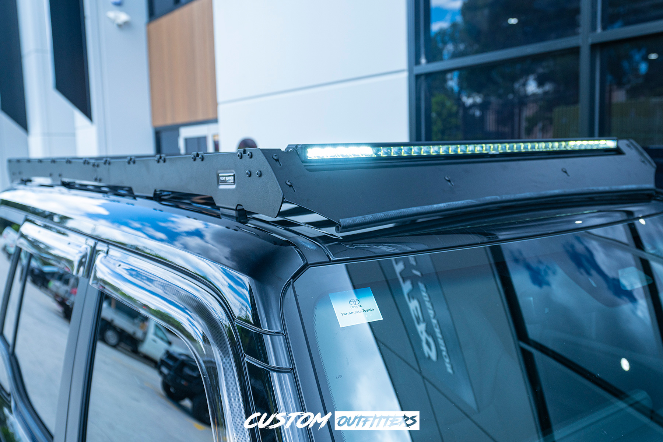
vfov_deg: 43.6
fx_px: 552
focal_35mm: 30
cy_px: 221
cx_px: 332
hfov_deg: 61.9
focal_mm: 30
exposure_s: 1/160
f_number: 4
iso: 250
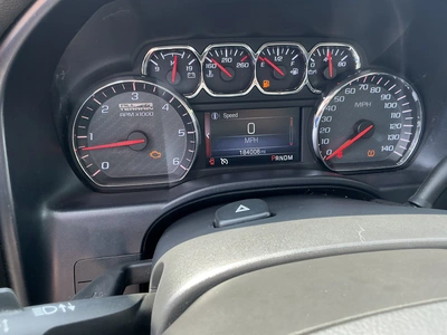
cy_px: 168
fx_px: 362
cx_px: 224
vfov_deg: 49.7
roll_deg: -1.0
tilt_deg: -26.7
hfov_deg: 63.4
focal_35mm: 28
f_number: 1.8
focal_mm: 3
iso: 50
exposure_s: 1/122
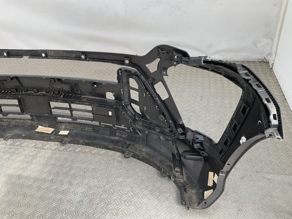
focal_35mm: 29
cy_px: 110
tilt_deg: -35.4
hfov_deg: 61.7
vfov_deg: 48.2
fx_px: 245
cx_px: 146
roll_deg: +5.1
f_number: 1.8
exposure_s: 1/122
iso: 16
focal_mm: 3
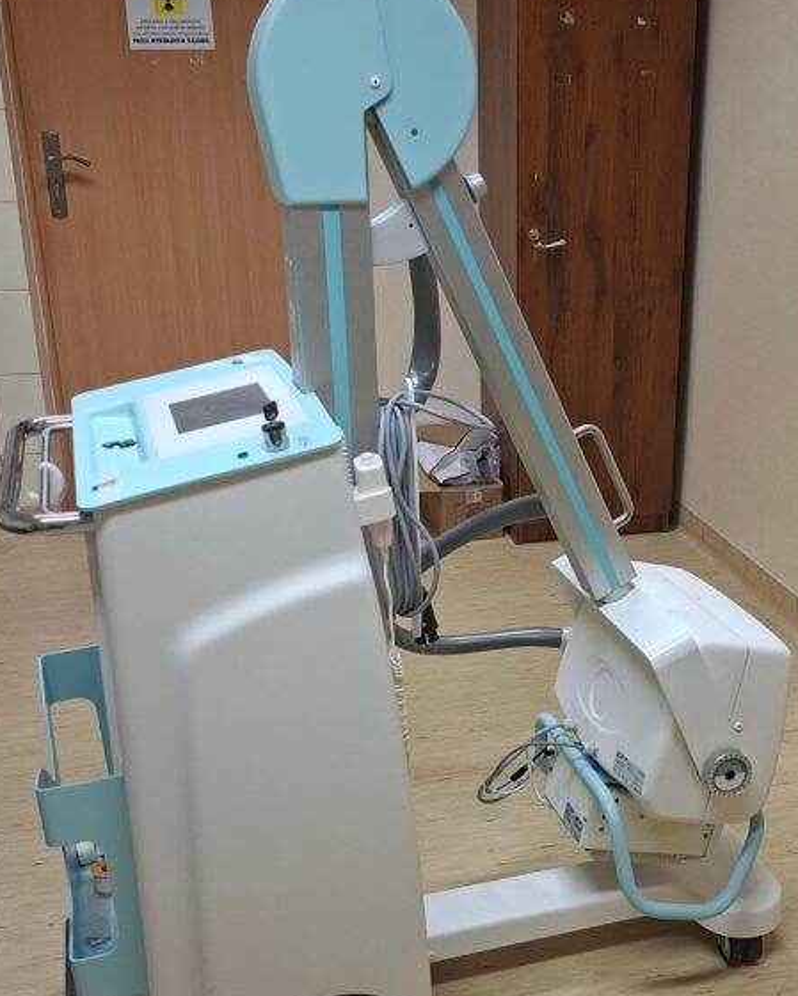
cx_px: 473
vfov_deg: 44.8
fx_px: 1210
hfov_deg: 36.4
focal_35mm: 41
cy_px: 513
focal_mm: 5.54
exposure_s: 1/120
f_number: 1.8
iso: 160
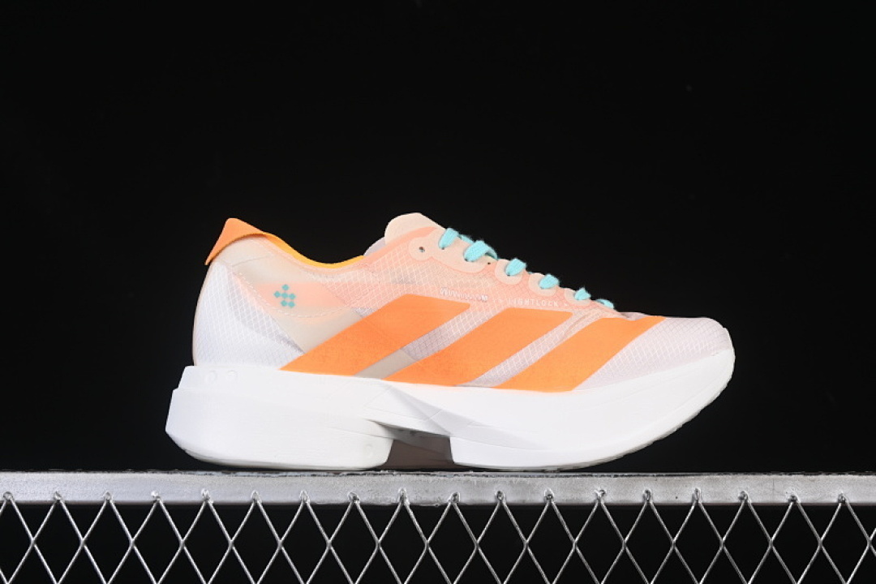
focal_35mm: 75
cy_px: 292
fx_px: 1825
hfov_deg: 27.0
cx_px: 438
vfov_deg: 18.2
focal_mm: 50
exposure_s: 1/80
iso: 160
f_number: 8
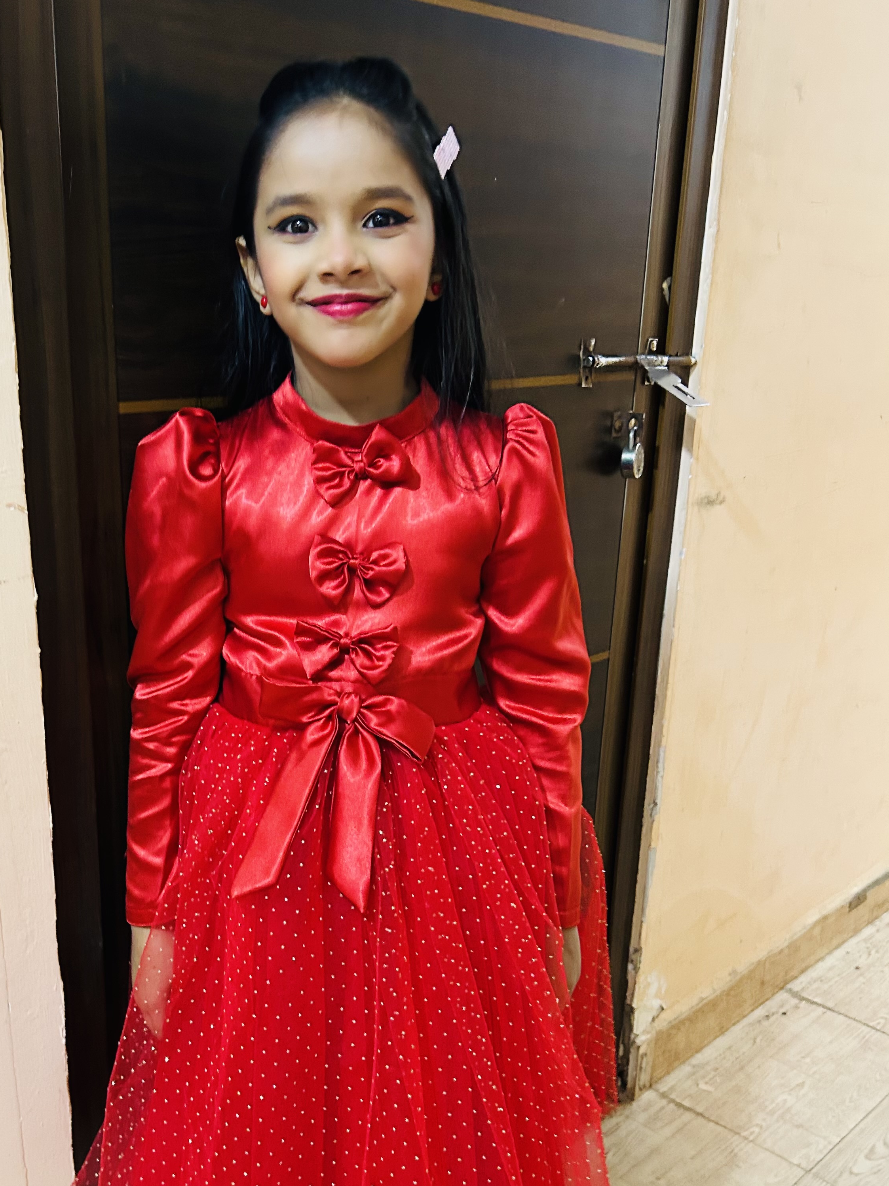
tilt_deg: -19.7
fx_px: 1199
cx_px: 306
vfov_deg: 52.2
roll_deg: -1.9
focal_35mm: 35
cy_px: 719
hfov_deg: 40.3
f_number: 1.5
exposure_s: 1/33
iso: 400
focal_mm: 5.7
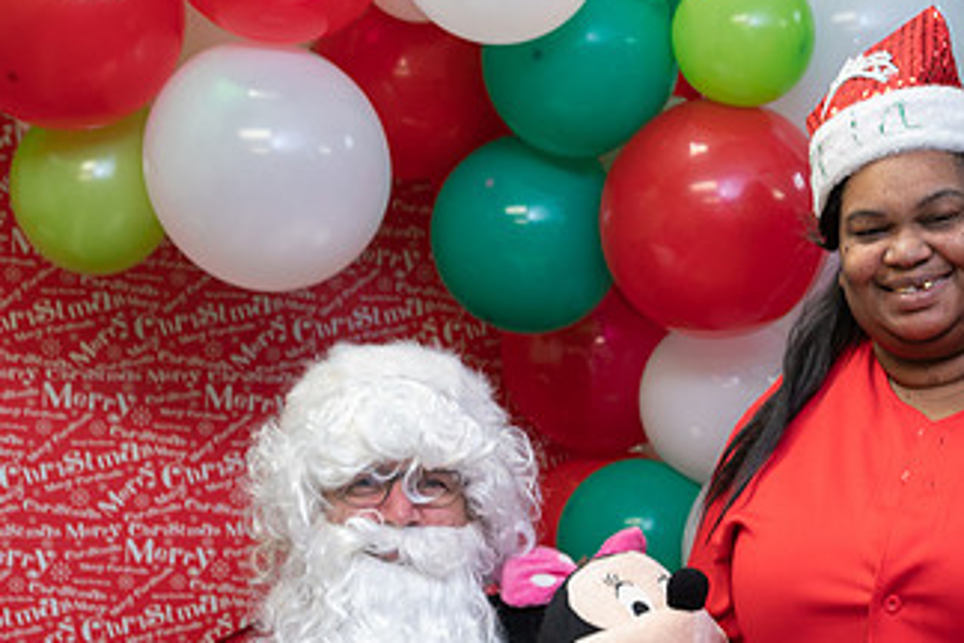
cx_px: 646
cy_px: 558
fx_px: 2303
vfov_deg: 15.7
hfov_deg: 23.5
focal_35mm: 86
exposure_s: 1/30
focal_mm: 48
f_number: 4.5
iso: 640
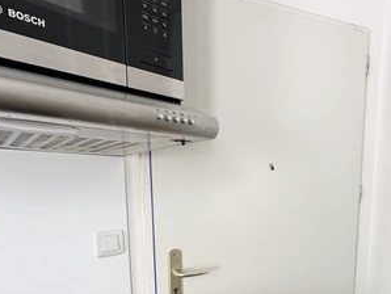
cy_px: 224
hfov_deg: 68.8
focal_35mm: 25
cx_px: 229
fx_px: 283
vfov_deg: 52.3
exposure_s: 1/99
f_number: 2.2
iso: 100
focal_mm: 2.22
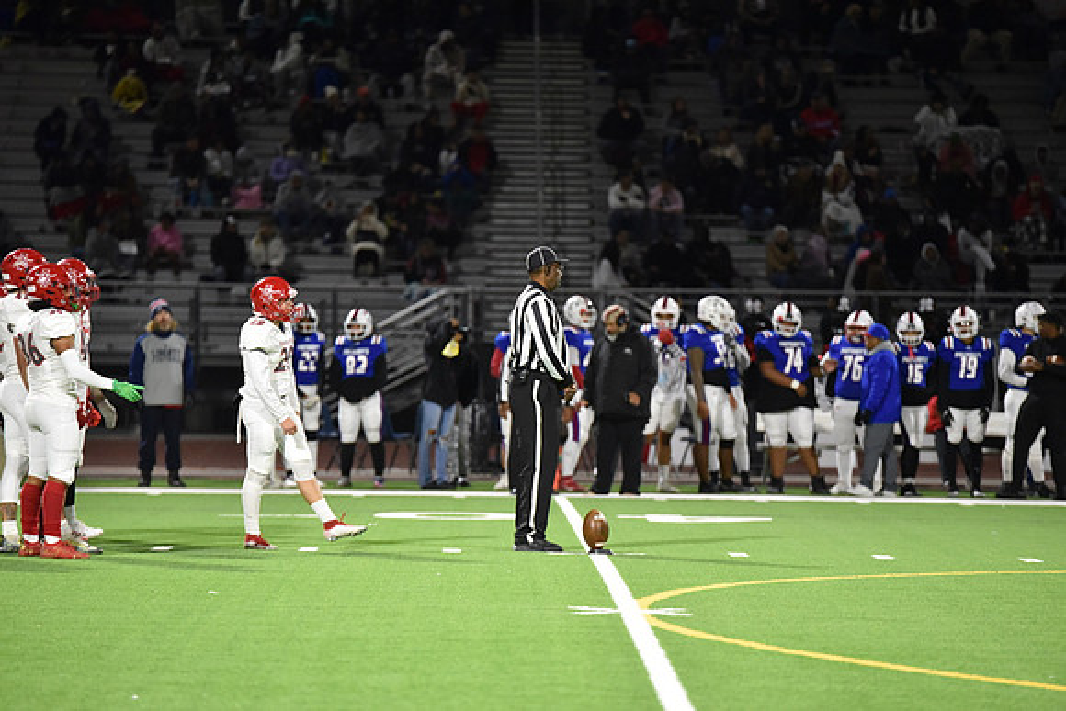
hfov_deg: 10.3
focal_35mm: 200
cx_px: 533
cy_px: 356
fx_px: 5923
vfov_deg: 6.9
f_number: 2.8
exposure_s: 1/640
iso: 6400
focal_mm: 200
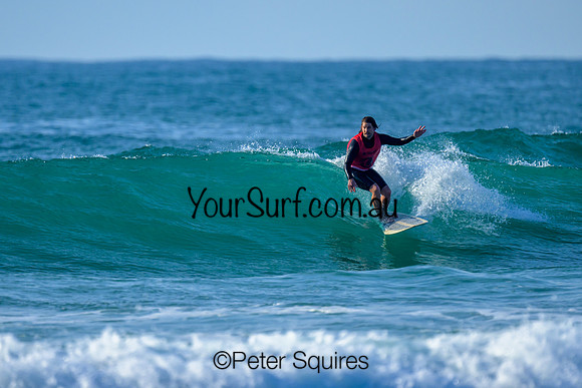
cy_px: 168
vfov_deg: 1.3
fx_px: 17786
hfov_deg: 1.9
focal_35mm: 1100
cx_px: 288
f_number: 6.3
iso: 320
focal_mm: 800
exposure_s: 1/2000
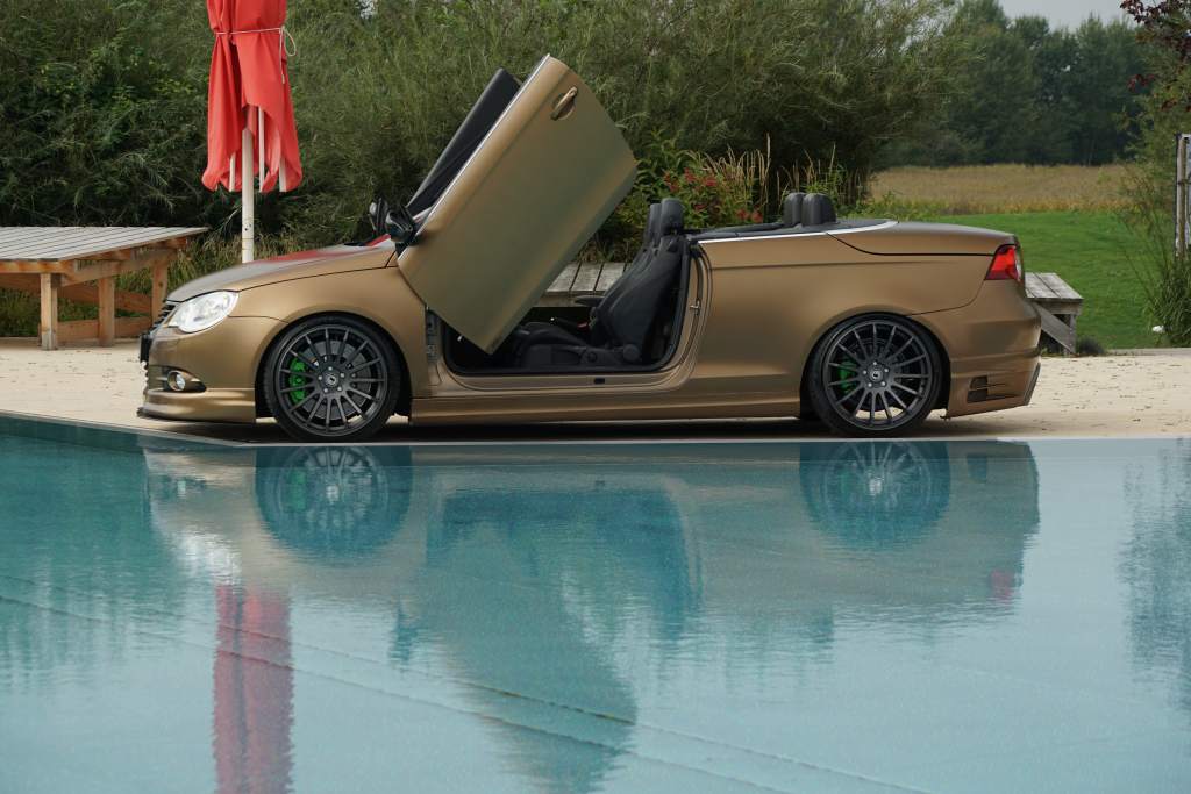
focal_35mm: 112
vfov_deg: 12.2
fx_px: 3722
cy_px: 397
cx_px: 596
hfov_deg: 18.2
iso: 100
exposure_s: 1/160
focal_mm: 75
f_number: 5.6
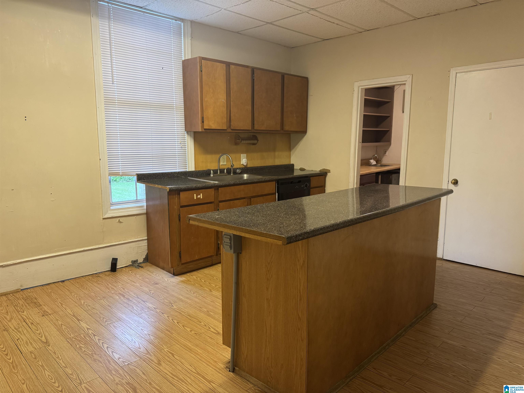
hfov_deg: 71.6
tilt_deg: -9.8
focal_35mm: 24
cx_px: 262
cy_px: 196
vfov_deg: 56.8
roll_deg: +0.2
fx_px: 363
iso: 250
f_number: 1.78
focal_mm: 6.76
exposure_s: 1/60
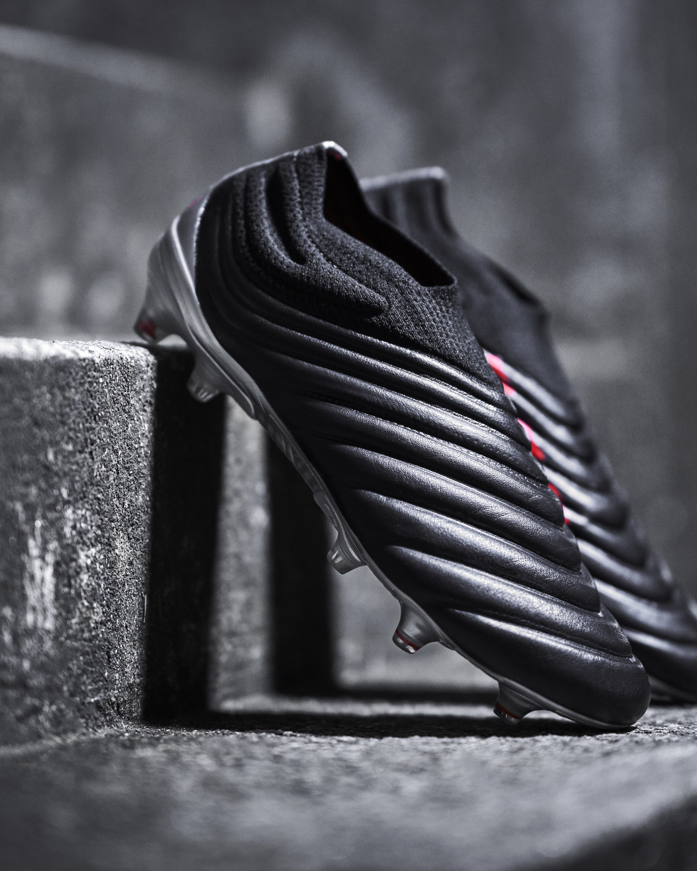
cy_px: 436
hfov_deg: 12.8
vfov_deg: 16.0
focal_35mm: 120
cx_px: 394
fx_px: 3094
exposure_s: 1/60
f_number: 1.6
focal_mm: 85
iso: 2000
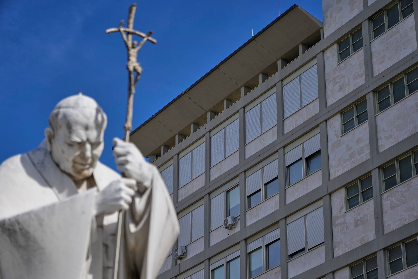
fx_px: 1091
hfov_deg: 21.7
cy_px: 140
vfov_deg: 14.5
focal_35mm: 94
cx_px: 209
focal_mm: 94
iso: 320
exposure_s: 1/5000
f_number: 4
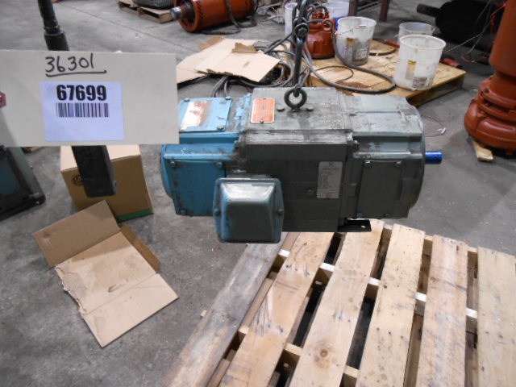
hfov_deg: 67.3
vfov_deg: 53.1
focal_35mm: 26
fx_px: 388
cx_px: 258
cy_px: 194
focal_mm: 4.6
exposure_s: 1/30
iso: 320
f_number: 3.5
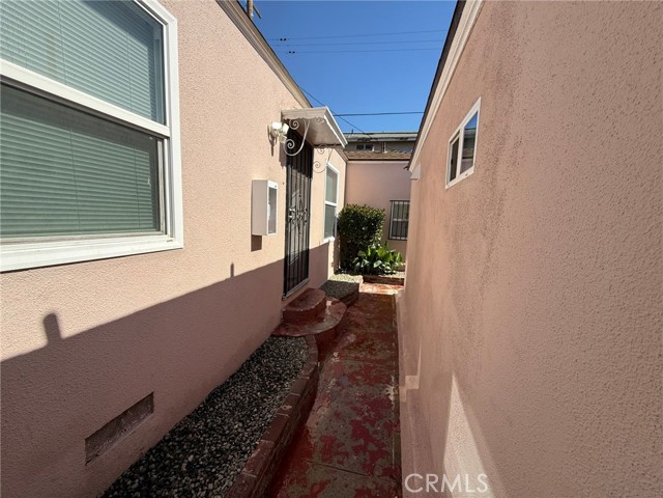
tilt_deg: -6.1
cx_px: 332
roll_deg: -2.1
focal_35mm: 14
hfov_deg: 102.1
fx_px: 268
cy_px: 249
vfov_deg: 85.7
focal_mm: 2.22
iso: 50
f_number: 2.2
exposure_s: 1/1235
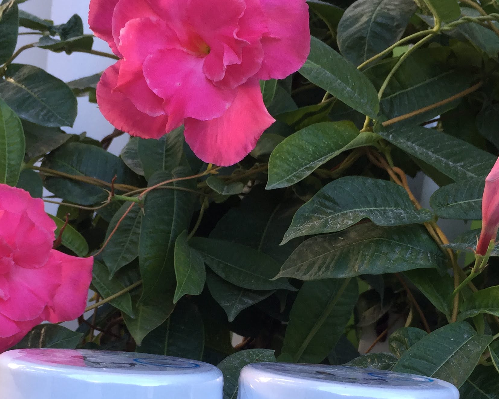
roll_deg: -8.7
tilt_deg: -7.1
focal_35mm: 56
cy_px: 312
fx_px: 827
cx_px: 212
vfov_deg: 26.7
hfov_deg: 33.5
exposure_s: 1/100
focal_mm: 4.15
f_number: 2.2
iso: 40
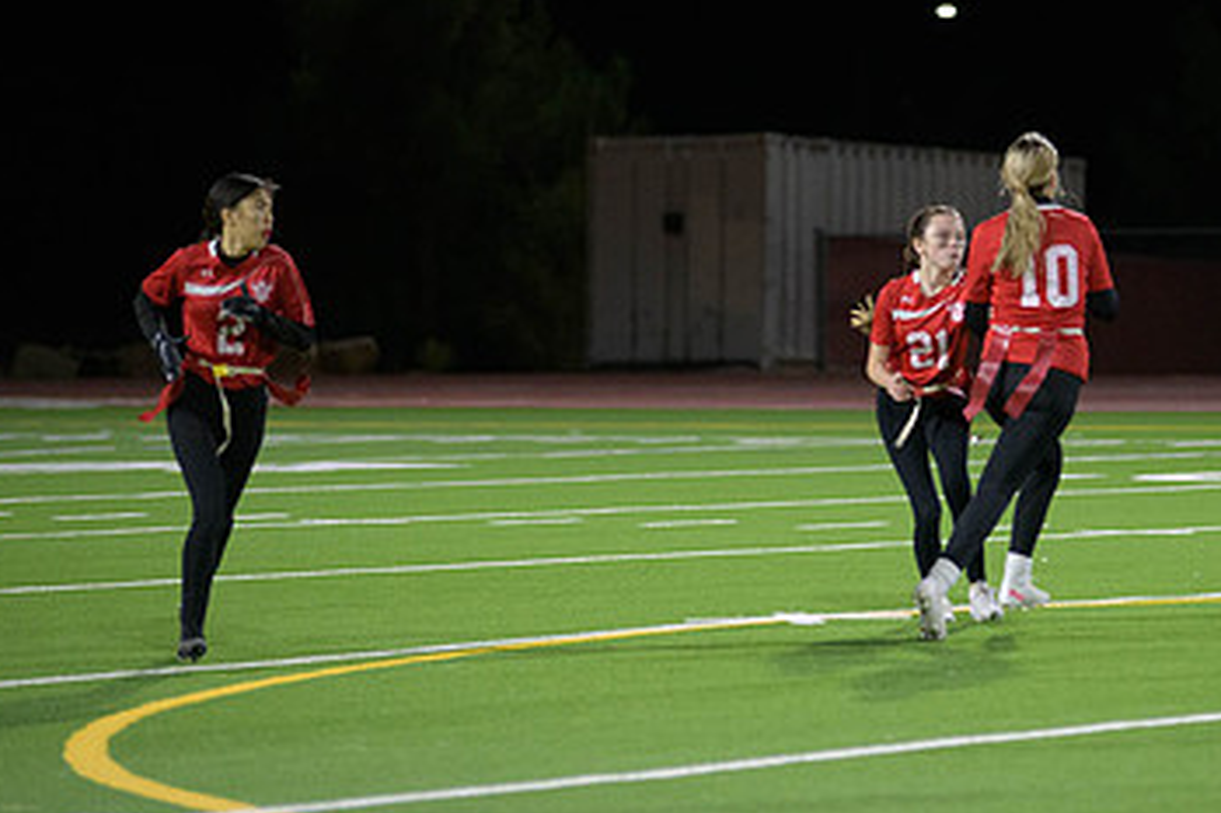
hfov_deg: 8.0
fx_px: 8712
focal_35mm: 257
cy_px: 305
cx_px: 904
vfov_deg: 5.3
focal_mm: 155
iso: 3200
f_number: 2.8
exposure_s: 1/640
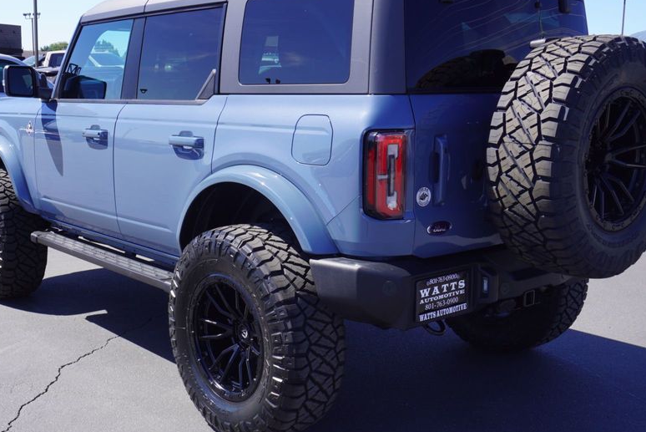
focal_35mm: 46
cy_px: 222
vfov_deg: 29.5
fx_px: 820
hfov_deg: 42.9
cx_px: 282
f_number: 8
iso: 100
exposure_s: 1/125
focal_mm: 23
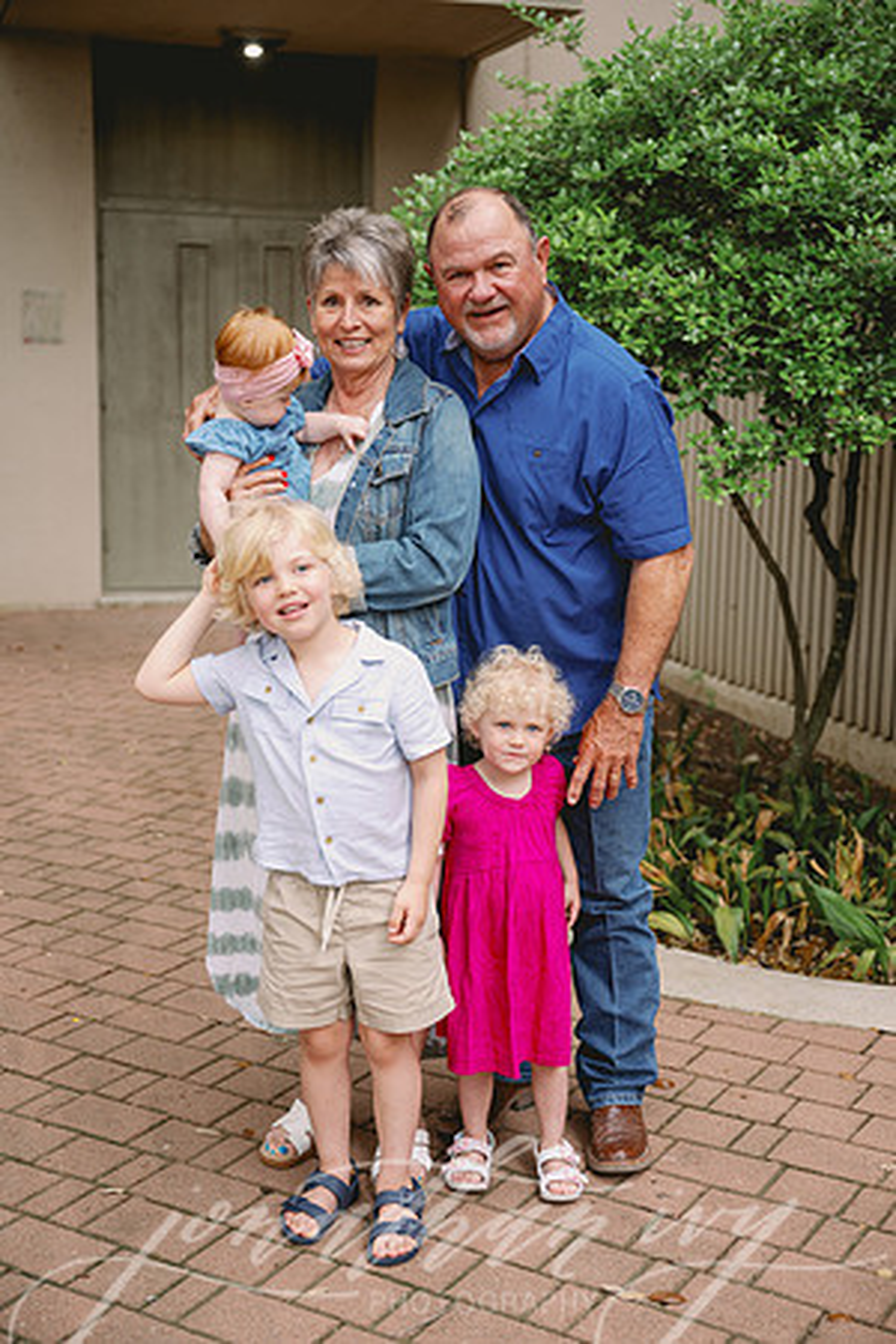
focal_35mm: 46
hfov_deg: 29.2
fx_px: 1717
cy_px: 672
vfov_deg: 42.7
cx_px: 448
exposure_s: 1/250
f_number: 2.8
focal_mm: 46
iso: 320
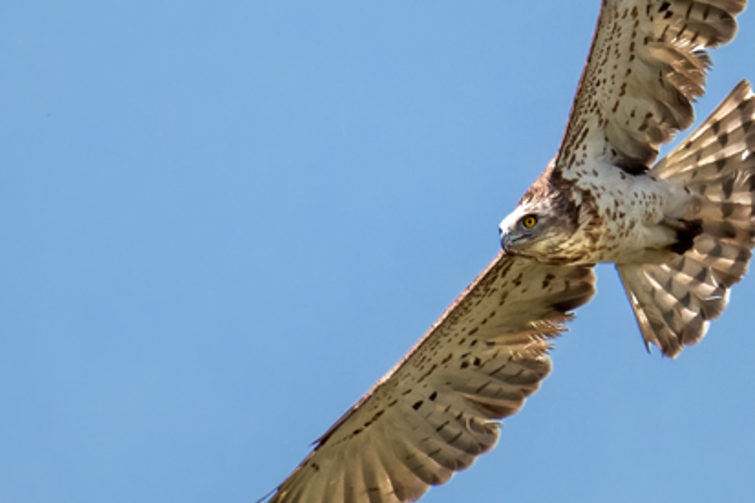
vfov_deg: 0.8
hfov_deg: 1.1
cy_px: 221
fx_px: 38362
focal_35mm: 1830
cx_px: 375
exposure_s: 1/2500
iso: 400
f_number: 6.3
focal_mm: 480
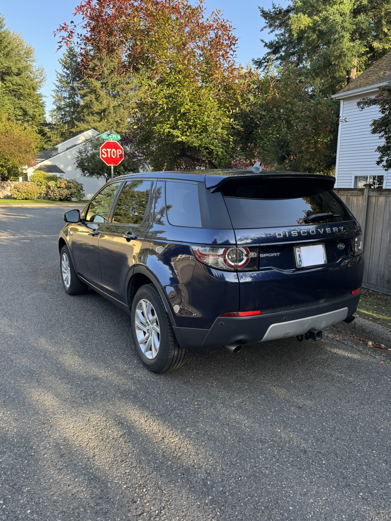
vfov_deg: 69.4
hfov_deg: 54.9
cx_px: 192
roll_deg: -1.2
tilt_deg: -12.1
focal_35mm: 25
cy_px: 263
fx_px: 376
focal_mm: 6.76
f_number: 1.78
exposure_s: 1/222
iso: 64
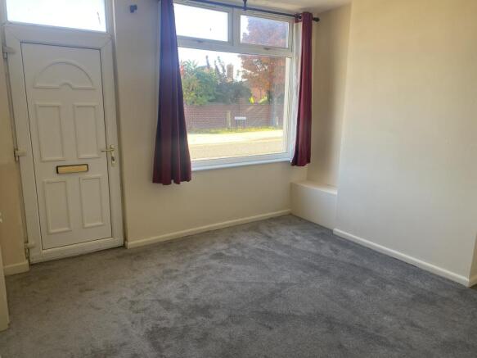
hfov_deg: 67.3
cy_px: 179
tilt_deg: -12.6
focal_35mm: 26
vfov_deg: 53.0
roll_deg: -0.3
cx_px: 238
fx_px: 358
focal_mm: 4.25
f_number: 1.8
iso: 50
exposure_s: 1/122
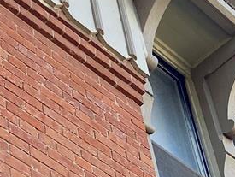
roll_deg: +16.7
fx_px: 1026
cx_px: 219
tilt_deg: +44.5
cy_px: 150
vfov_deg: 9.8
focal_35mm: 151
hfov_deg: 12.9
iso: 32
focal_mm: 4.25
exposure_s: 1/565
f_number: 1.8
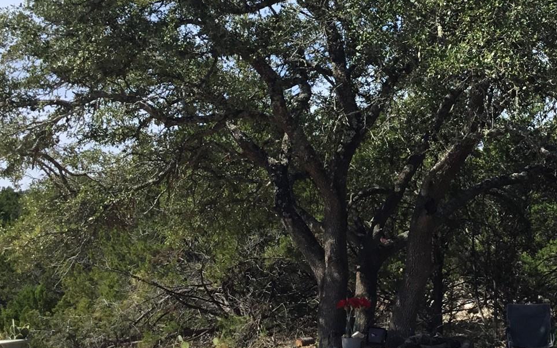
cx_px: 426
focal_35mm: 70
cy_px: 96
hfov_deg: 28.9
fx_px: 1063
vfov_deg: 18.5
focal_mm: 3.3
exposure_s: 1/876
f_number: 2.4
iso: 25
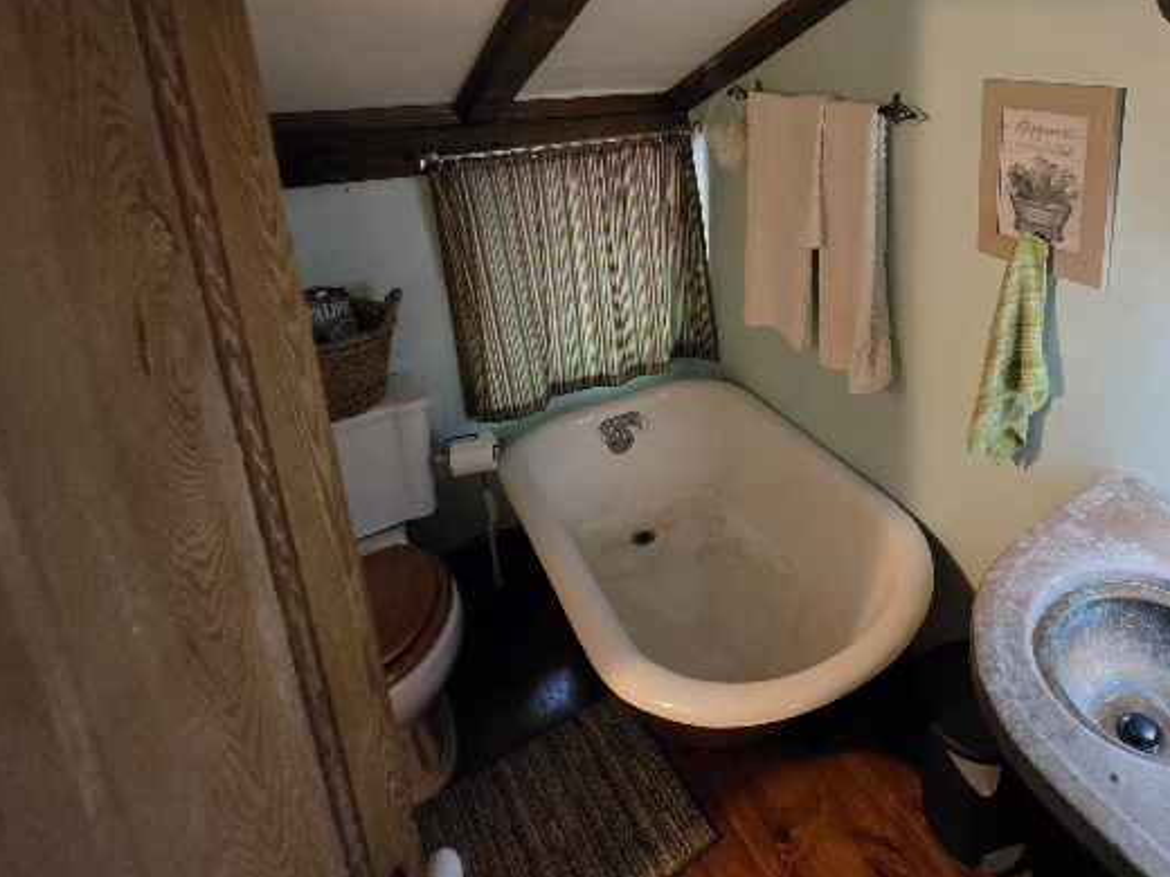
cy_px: 223
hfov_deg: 75.3
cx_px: 889
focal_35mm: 20
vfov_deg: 62.3
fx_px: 676
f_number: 1.9
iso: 800
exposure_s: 1/60.2
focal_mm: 2.2
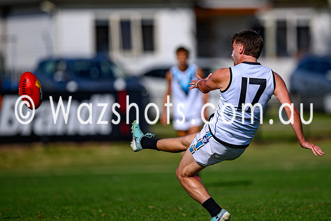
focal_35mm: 640
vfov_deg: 2.2
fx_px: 5884
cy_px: 80
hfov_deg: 3.2
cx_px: 212
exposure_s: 1/2500
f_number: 4
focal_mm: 500
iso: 100
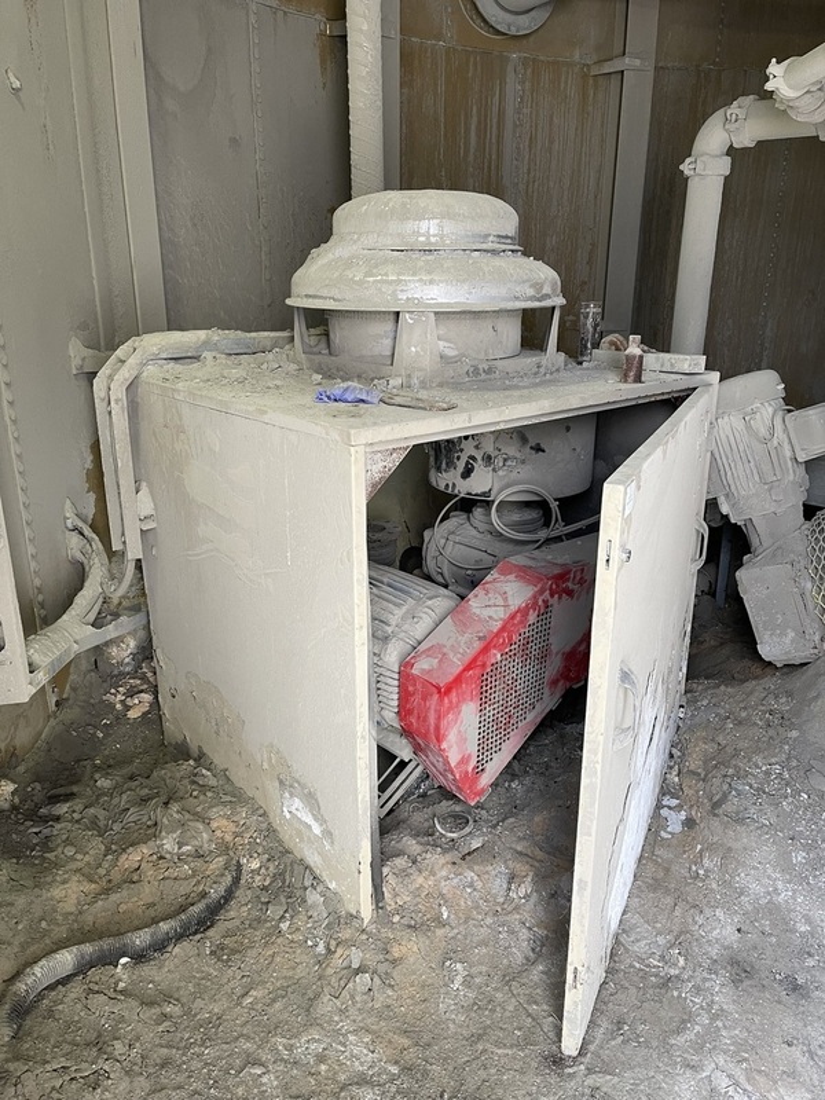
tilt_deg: -19.8
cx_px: 412
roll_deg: -0.3
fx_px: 794
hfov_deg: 54.9
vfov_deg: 69.4
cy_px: 550
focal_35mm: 25
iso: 125
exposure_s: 1/75
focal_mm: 5.1
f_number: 1.6
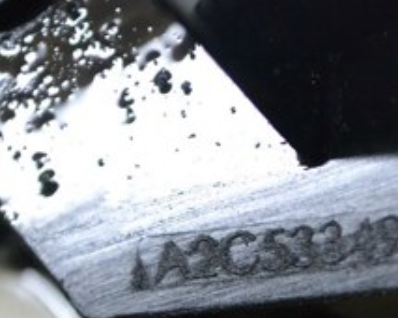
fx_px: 2389
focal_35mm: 203
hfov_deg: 9.5
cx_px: 267
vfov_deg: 7.6
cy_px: 311
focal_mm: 48
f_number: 5.6
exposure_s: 1/250
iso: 3200
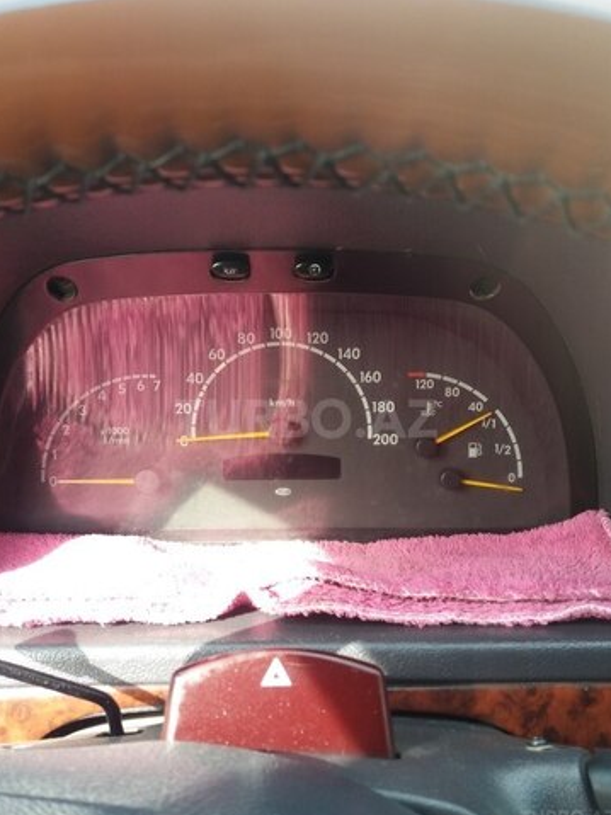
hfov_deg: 48.2
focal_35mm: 29
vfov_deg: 61.7
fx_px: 683
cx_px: 306
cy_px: 419
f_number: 1.9
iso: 64
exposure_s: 1/100
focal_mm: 3.7
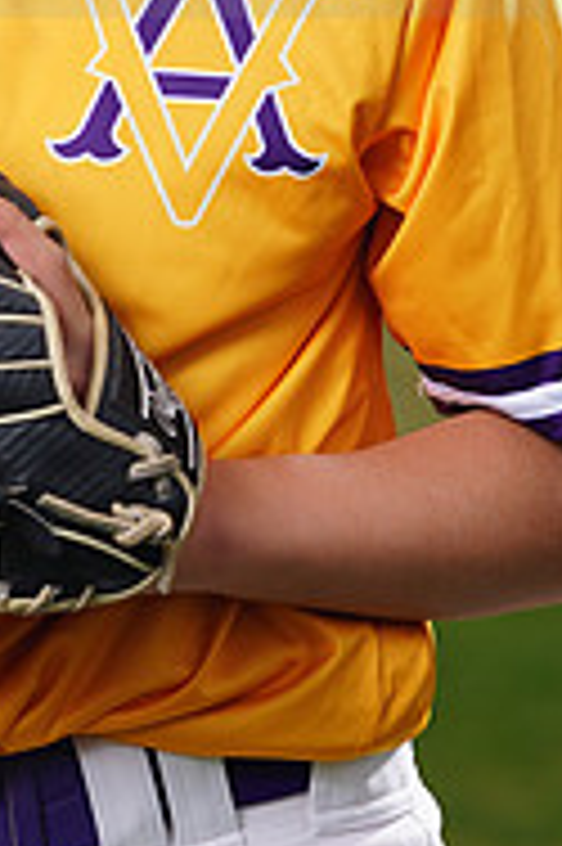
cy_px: -126
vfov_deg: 2.9
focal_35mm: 708
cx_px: 110
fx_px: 16608
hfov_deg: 1.9
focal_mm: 229
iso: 100
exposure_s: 1/250
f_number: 8
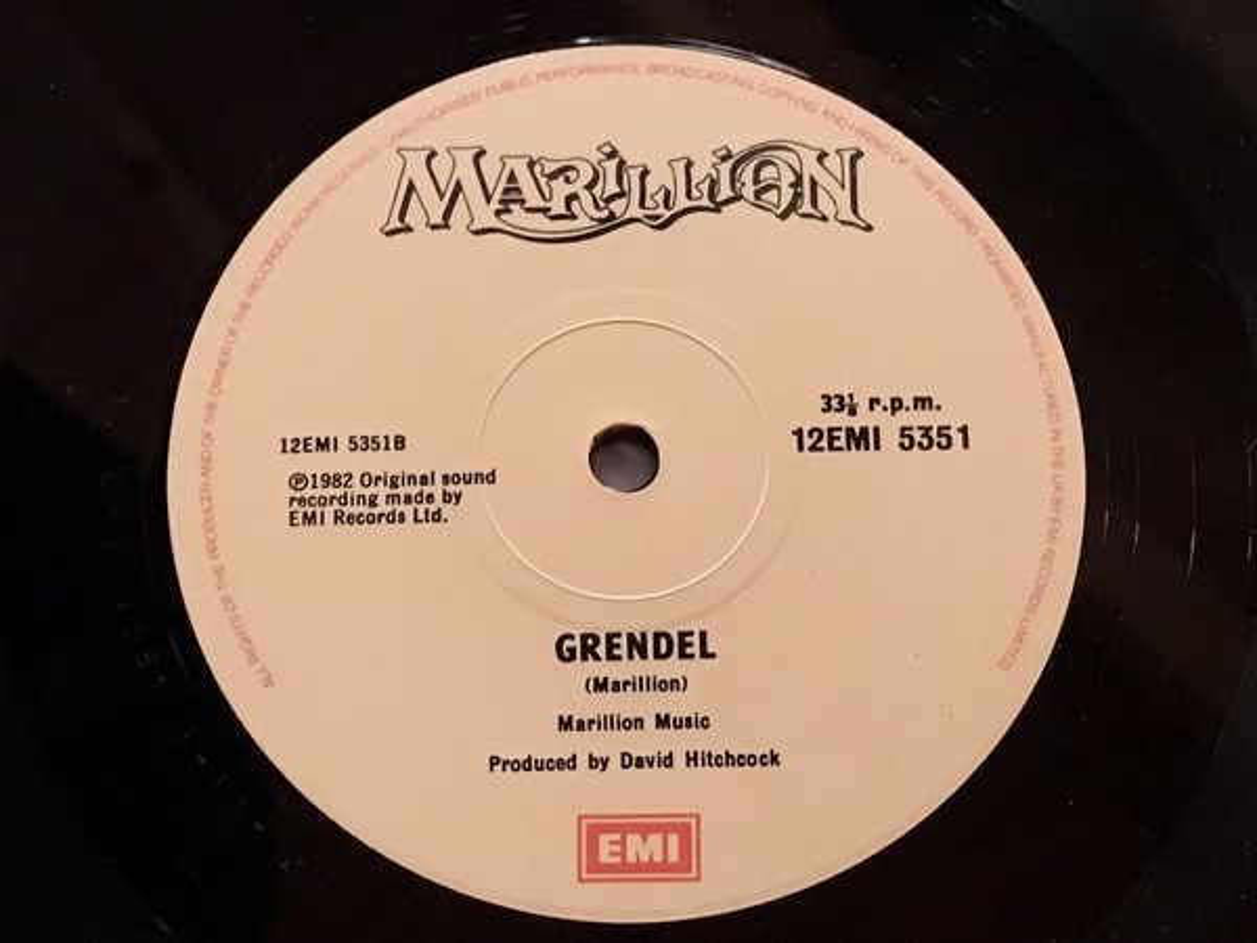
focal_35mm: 28
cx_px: 628
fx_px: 1017
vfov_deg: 49.7
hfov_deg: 63.4
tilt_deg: -75.8
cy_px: 472
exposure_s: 1/7
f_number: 1.8
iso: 80
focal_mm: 3.99
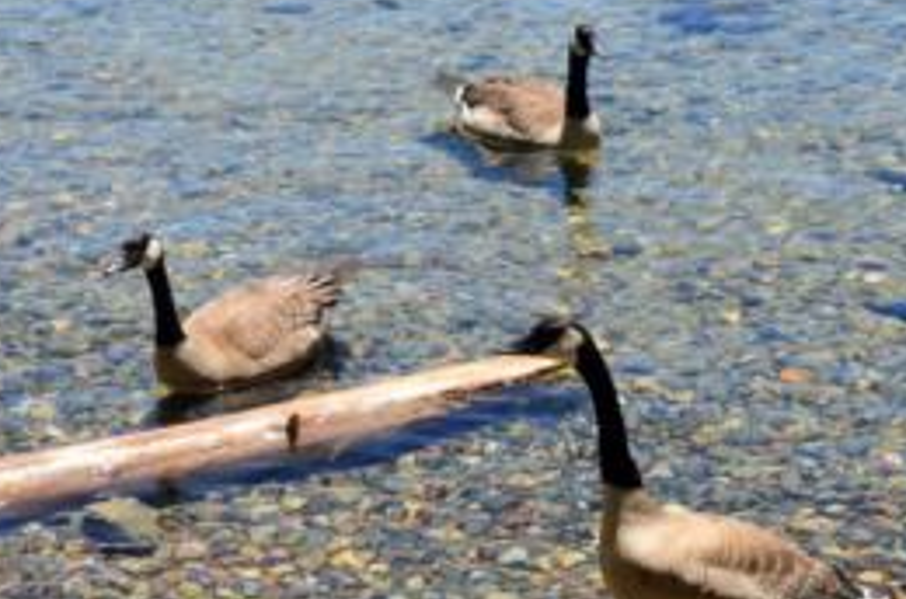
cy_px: 514
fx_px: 2962
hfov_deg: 17.4
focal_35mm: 118
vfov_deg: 11.5
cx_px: 335
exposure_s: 1/100
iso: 200
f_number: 16
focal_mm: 32
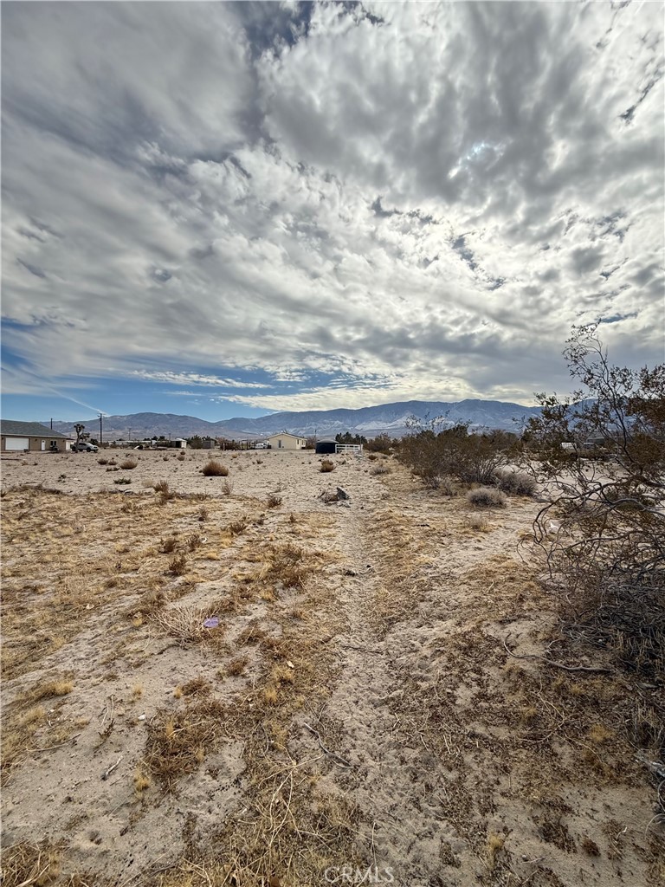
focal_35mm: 14
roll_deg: -1.1
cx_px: 332
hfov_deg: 85.7
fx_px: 359
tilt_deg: +2.9
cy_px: 444
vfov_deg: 102.1
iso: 80
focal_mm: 2.22
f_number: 2.2
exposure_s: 1/2165
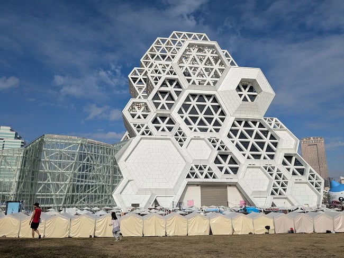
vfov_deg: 51.3
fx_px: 268
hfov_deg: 65.3
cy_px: 129
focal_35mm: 27
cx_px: 172
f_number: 1.7
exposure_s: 1/11628
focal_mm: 4.4
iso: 89
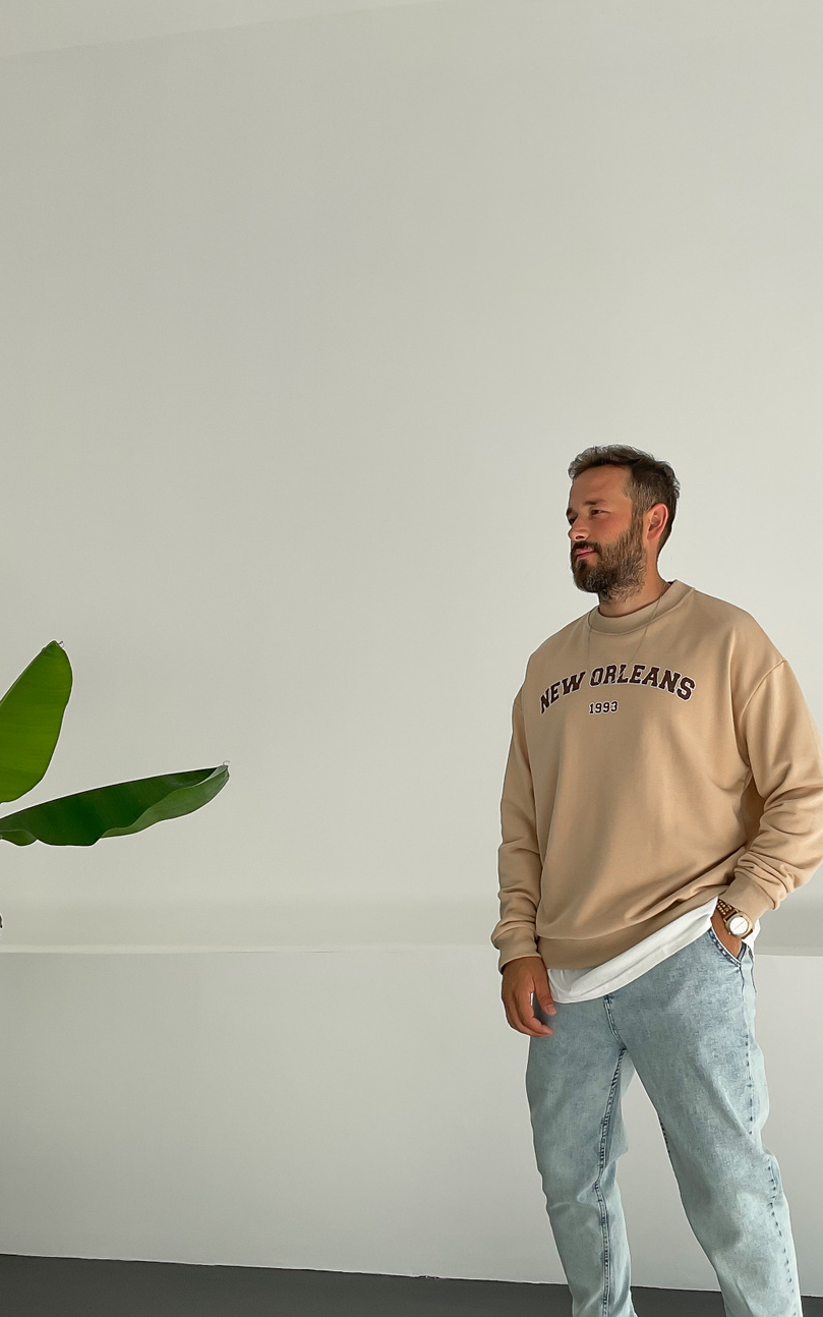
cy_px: 693
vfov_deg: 51.5
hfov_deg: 33.1
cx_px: 582
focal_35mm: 38
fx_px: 1363
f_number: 1.8
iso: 16
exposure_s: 1/400
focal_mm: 3
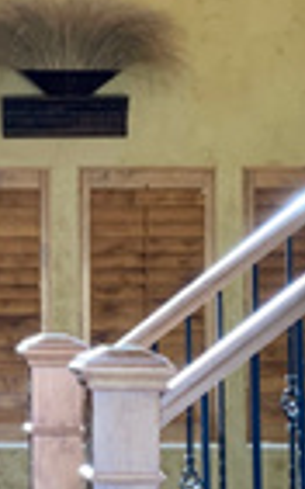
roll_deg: -0.2
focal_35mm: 125
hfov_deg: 10.3
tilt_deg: +0.9
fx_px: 1664
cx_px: -73
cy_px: 253
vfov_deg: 16.7
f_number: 1.8
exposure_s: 1/60
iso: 100
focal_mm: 4.25
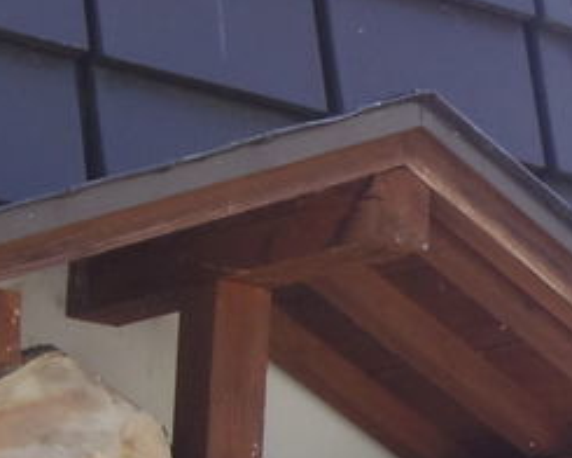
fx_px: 3809
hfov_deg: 8.3
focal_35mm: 225
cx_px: 1016
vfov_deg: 6.8
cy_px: 729
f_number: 3.2
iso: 250
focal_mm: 8.5
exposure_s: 1/800
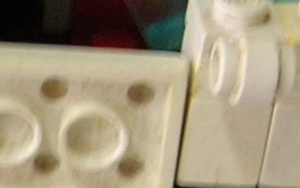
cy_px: 208
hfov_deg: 9.6
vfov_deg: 6.1
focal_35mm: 215
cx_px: -57
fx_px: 1759
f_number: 2.9
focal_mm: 5.7
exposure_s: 1/6.6
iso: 100
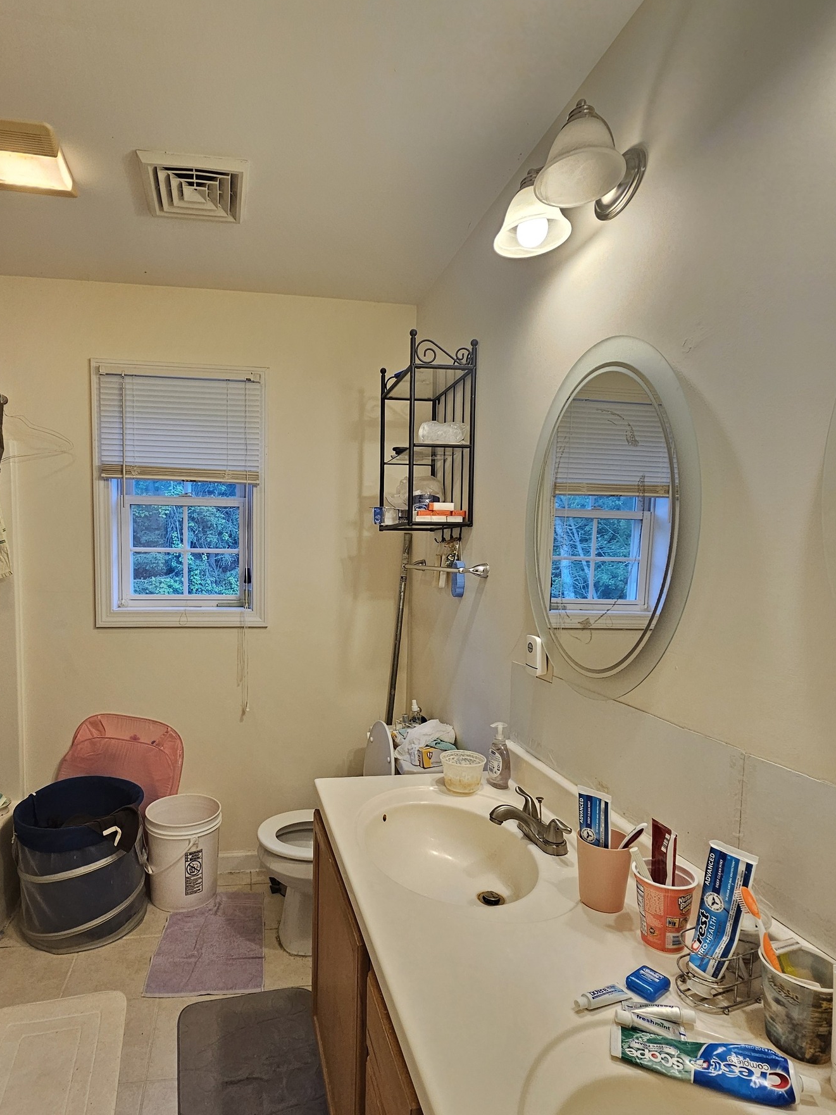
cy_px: 609
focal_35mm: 17
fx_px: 548
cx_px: 318
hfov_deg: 73.6
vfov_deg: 90.8
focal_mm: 2.2
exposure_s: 1/50
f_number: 2.2
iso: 160
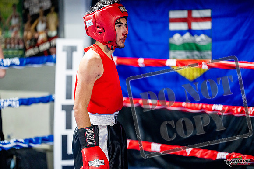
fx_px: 1059
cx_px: 127
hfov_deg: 13.7
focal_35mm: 150
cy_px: 84
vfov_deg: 9.2
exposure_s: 1/800
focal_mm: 150
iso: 4000
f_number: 2
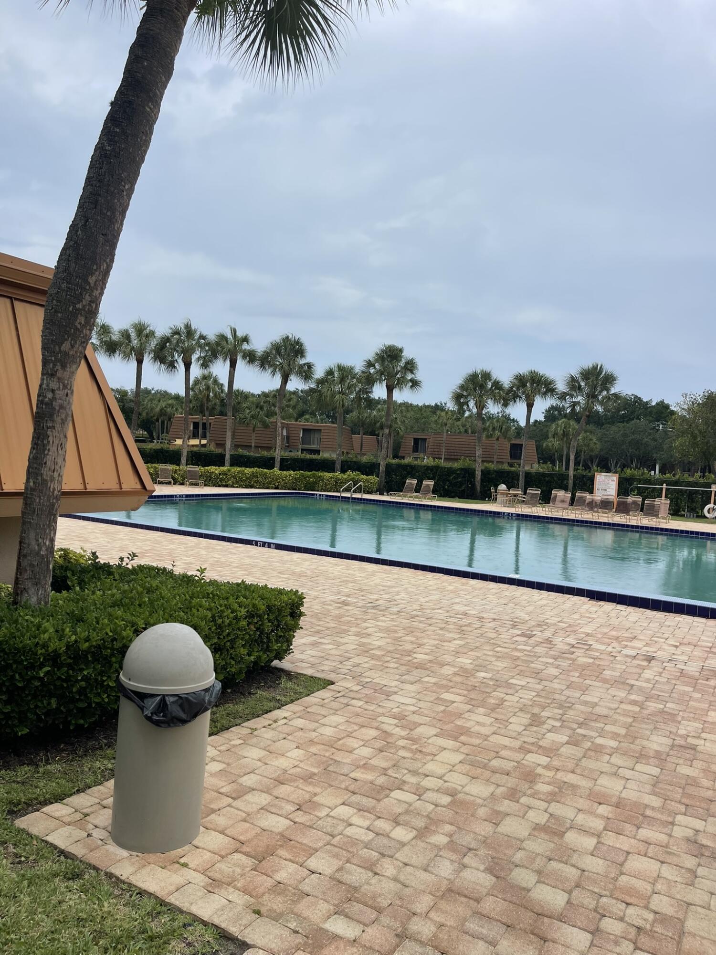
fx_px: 689
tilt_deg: -2.2
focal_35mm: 25
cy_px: 478
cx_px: 358
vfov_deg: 69.4
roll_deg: -3.3
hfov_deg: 54.9
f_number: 1.6
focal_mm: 5.1
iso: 32
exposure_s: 1/5376
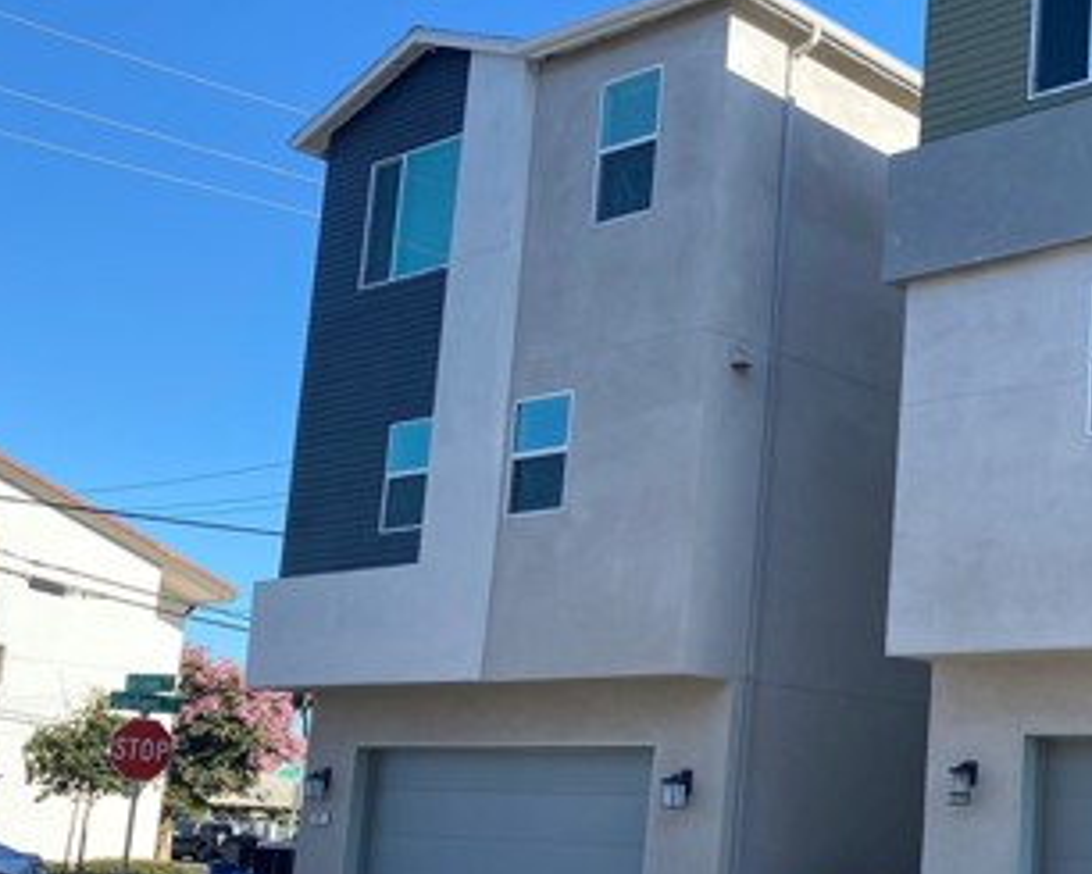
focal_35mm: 53
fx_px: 1713
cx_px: 1010
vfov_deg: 28.5
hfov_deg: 33.3
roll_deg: -3.3
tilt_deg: +10.0
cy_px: 571
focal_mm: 4.25
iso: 32
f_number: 1.8
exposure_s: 1/1082
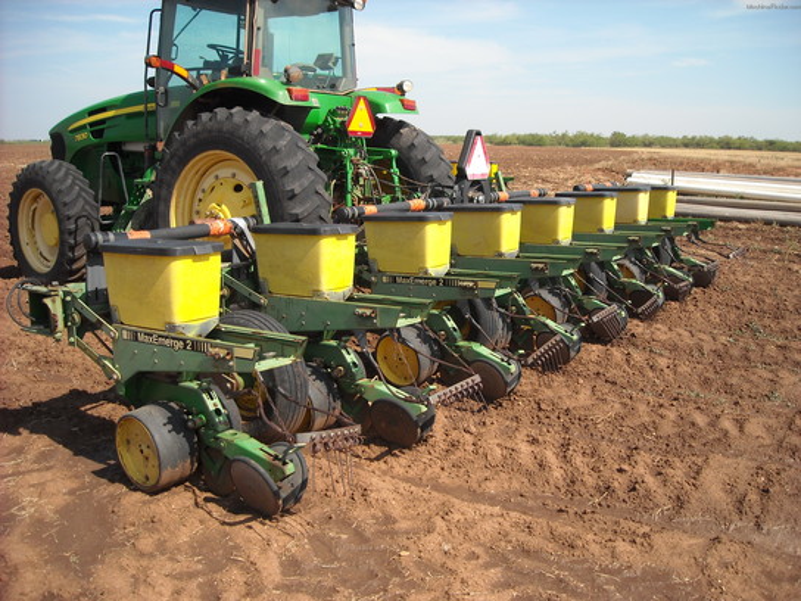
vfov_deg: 40.7
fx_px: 810
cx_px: 400
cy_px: 300
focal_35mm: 35
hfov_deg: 52.6
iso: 64
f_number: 5.6
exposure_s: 1/192
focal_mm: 5.7
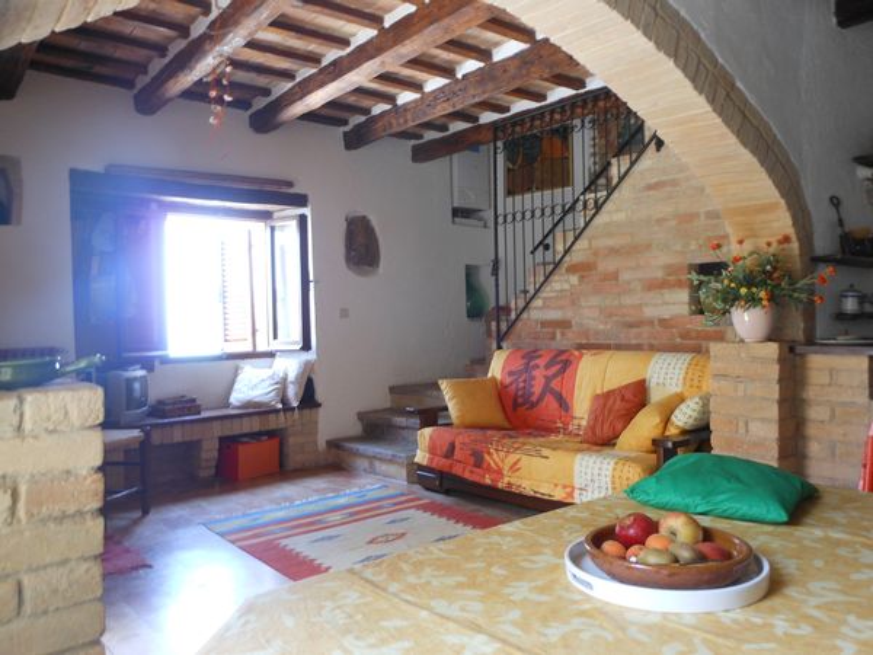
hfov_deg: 63.4
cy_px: 328
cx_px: 436
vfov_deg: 49.7
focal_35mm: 28
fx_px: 706
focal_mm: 5
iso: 100
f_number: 3.7
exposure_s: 1/8
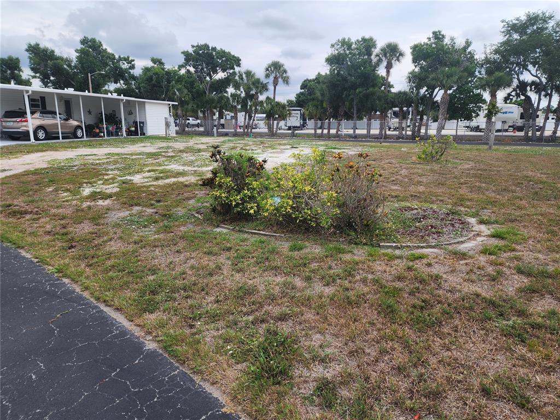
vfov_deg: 58.9
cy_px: 210
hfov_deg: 73.9
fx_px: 372
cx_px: 280
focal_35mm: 23
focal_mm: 6.4
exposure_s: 1/1019
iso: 12
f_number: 1.8
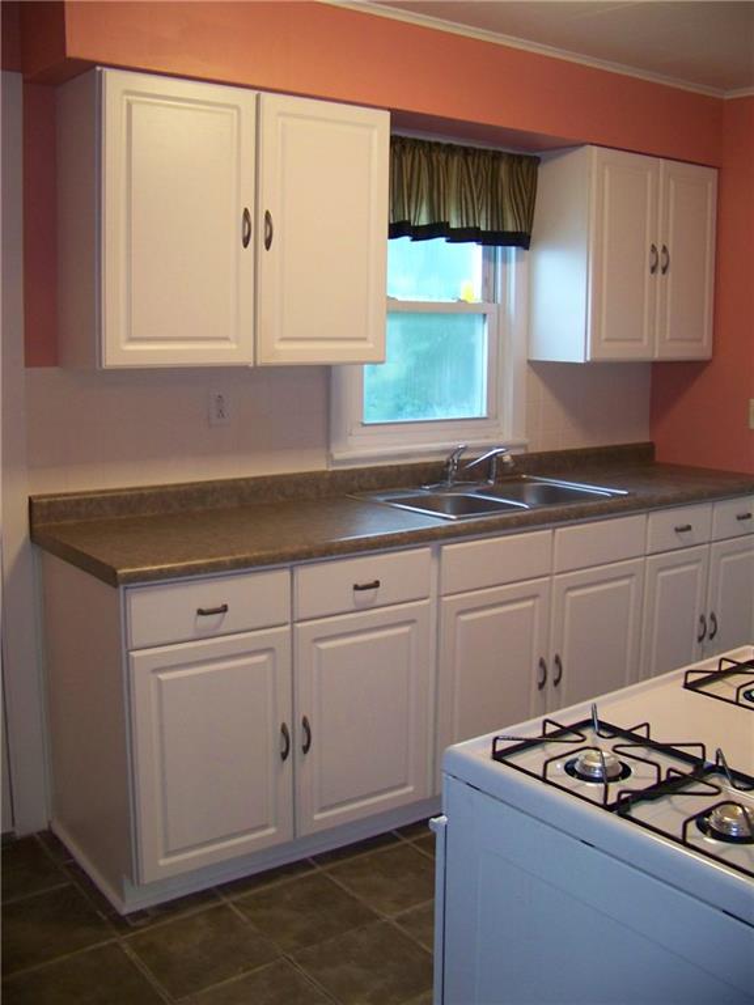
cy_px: 502
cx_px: 377
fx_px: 1046
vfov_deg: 51.4
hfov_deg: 39.7
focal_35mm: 36
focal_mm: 5.85
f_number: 2.8
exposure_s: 1/30
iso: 200
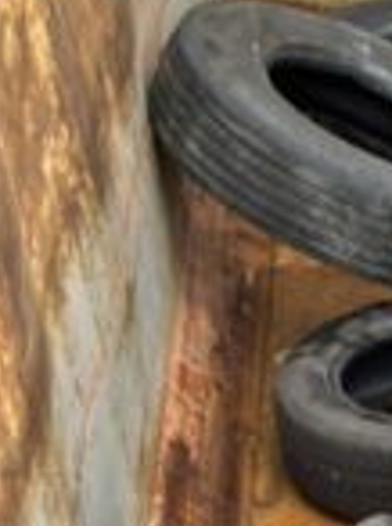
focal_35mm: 197
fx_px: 2983
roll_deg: +1.5
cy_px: 926
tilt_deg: -39.9
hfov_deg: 7.1
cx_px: 957
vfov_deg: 9.6
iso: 25
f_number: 1.8
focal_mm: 3.99
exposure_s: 1/141
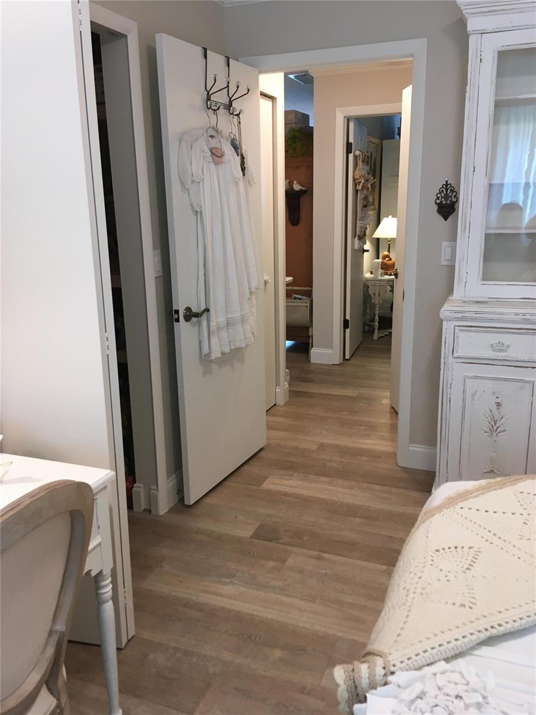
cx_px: 268
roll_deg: +1.0
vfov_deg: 61.7
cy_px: 358
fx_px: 599
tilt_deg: -15.3
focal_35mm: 29
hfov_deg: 48.2
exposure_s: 1/30
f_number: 2.2
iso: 64
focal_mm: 4.15
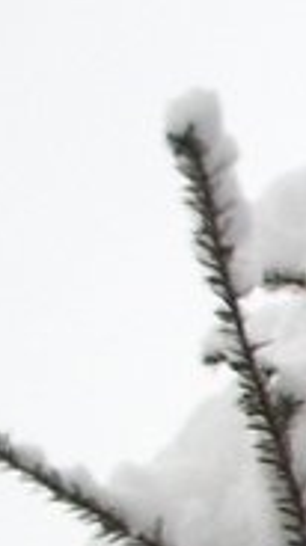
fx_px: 3605
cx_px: 974
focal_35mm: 249
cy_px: 736
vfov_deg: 8.5
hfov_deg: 4.6
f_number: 2.8
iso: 100
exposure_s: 1/100
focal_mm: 6.8
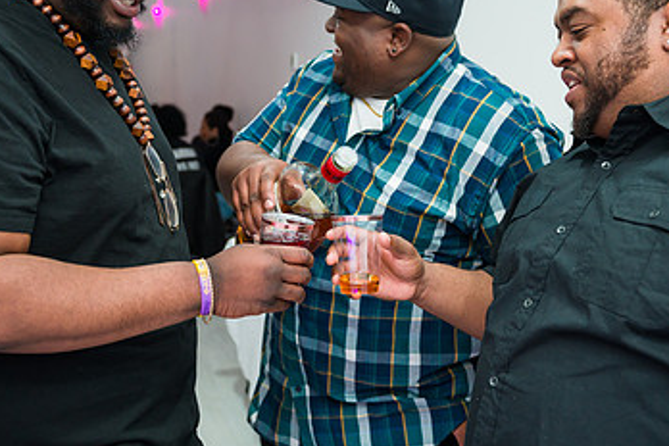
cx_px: 363
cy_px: 146
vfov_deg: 33.1
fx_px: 743
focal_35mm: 40
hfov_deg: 48.4
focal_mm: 24
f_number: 3.2
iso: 1000
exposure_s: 1/200
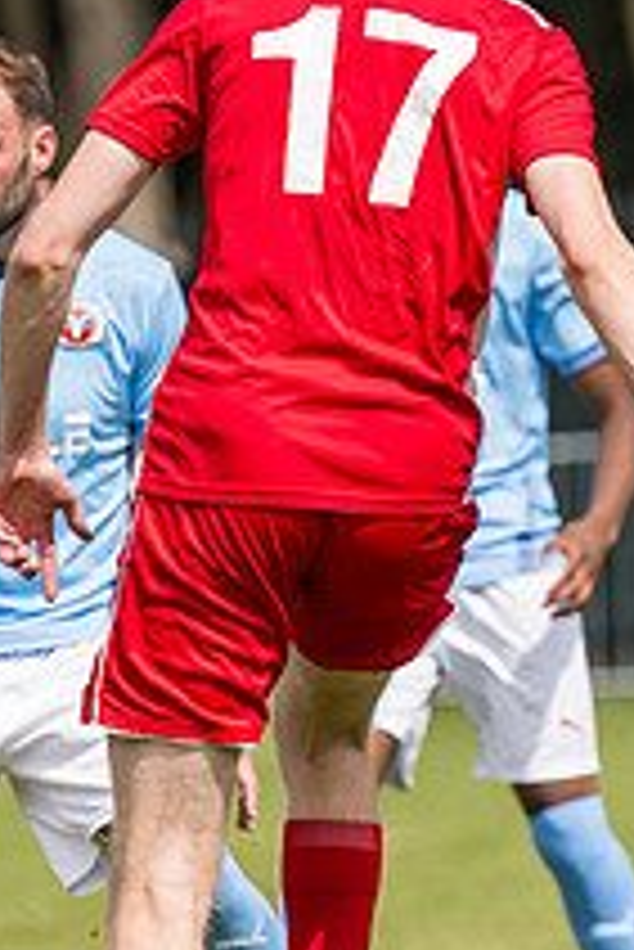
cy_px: 365
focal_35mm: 726
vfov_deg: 2.8
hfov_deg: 1.9
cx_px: 495
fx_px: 19146
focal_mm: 175
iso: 125
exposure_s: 1/1600
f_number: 2.8
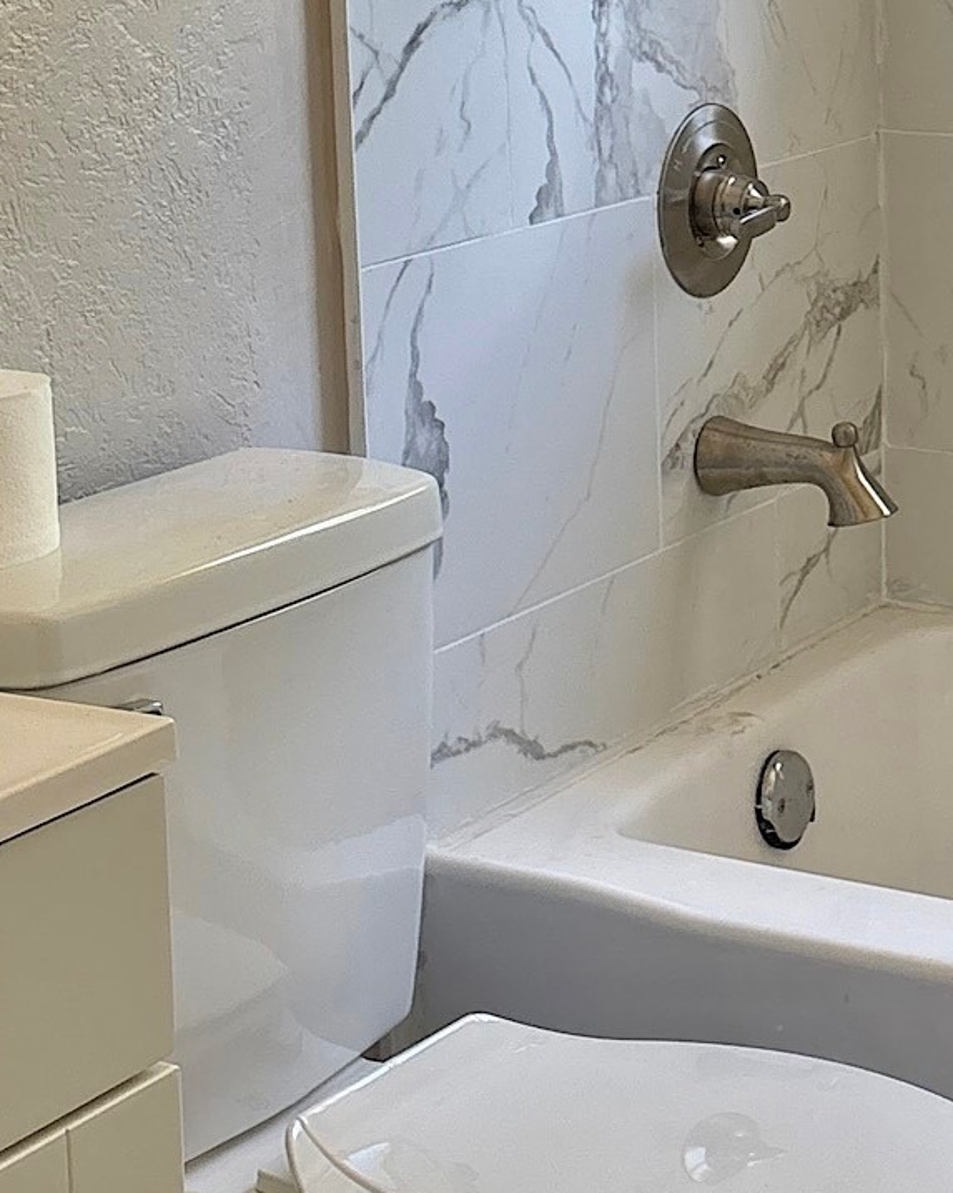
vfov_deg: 27.6
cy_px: 852
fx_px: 2399
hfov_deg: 21.9
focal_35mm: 68
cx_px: 891
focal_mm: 5.96
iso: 100
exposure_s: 1/122
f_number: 1.6
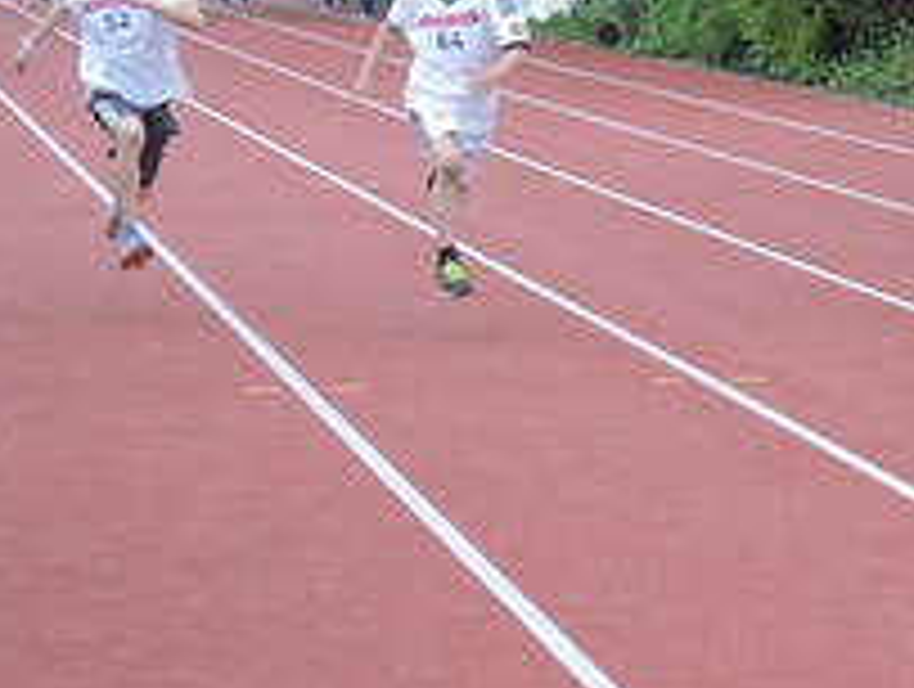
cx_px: 946
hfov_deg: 12.6
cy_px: 209
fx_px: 4073
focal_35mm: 154
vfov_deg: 9.7
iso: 200
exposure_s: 1/250
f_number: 2.8
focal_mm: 12.5
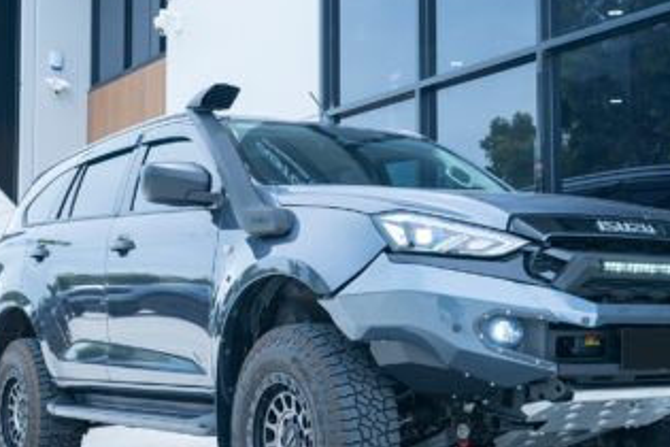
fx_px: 912
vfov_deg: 27.4
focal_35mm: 49
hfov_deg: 40.3
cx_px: 373
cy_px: 285
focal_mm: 35
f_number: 4.5
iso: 200
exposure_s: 1/160
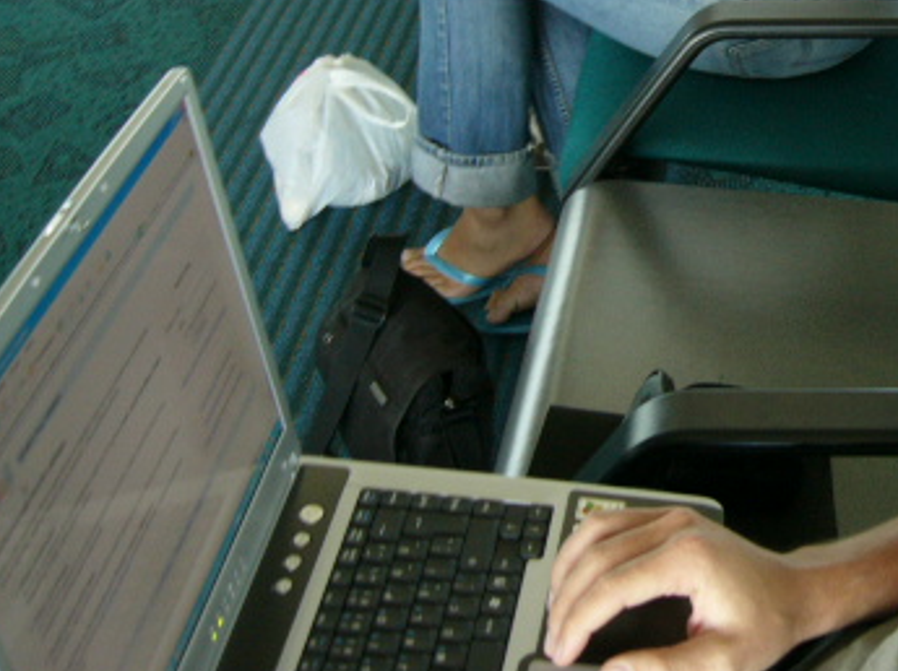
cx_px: 760
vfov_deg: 22.0
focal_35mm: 65
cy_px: 62
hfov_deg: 29.0
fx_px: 1684
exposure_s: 1/5
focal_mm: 5.8
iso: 100
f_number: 2.8
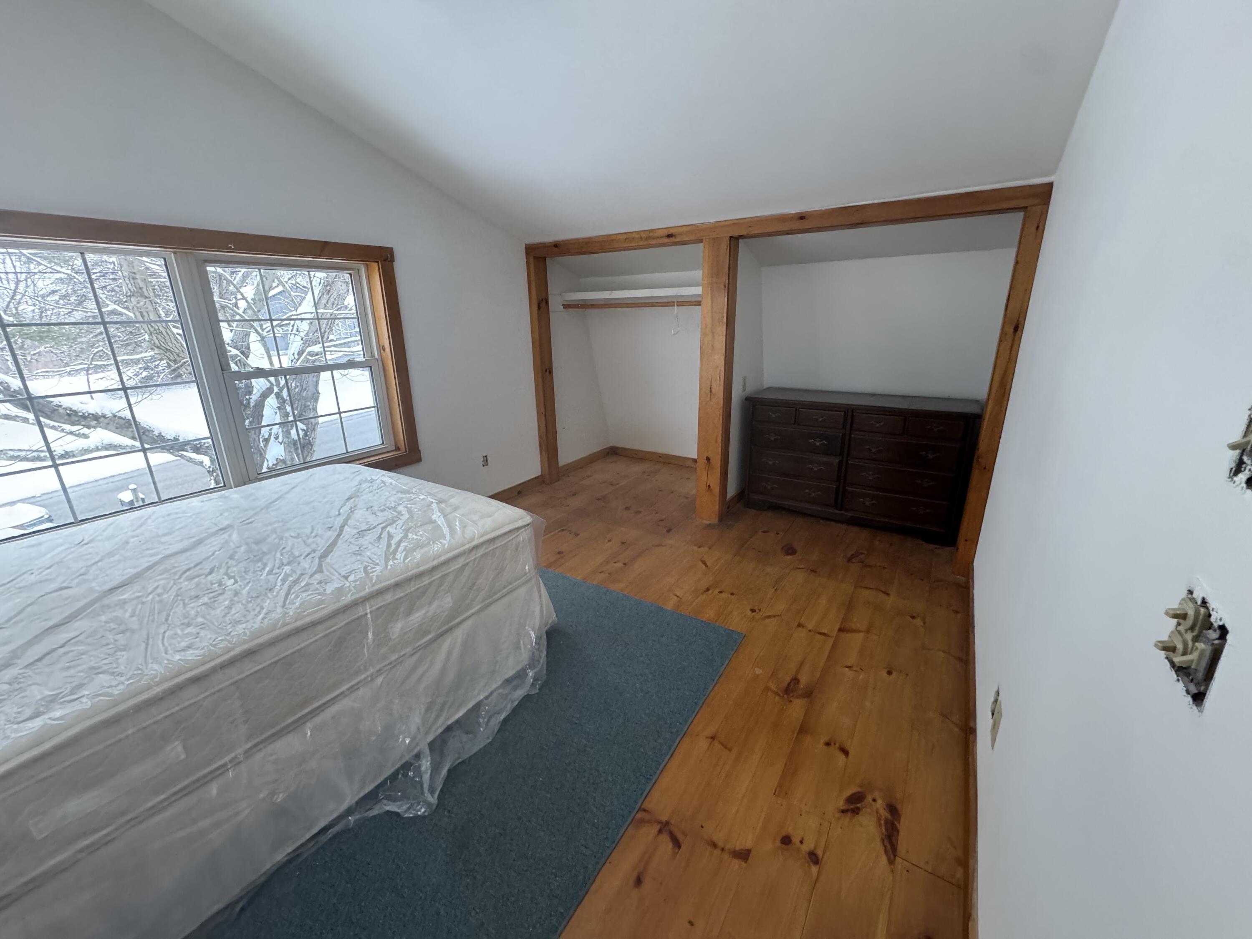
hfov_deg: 102.1
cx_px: 626
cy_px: 470
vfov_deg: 85.7
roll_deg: +1.8
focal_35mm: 14
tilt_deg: -17.7
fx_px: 506
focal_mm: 2.22
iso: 320
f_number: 2.2
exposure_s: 1/78
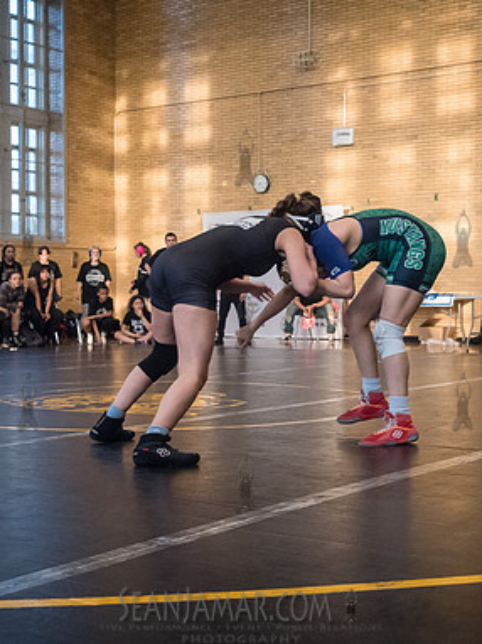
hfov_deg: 26.1
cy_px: 321
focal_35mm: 56
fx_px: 1041
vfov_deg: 34.4
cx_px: 271
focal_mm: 35
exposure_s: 1/400
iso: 5000
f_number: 4
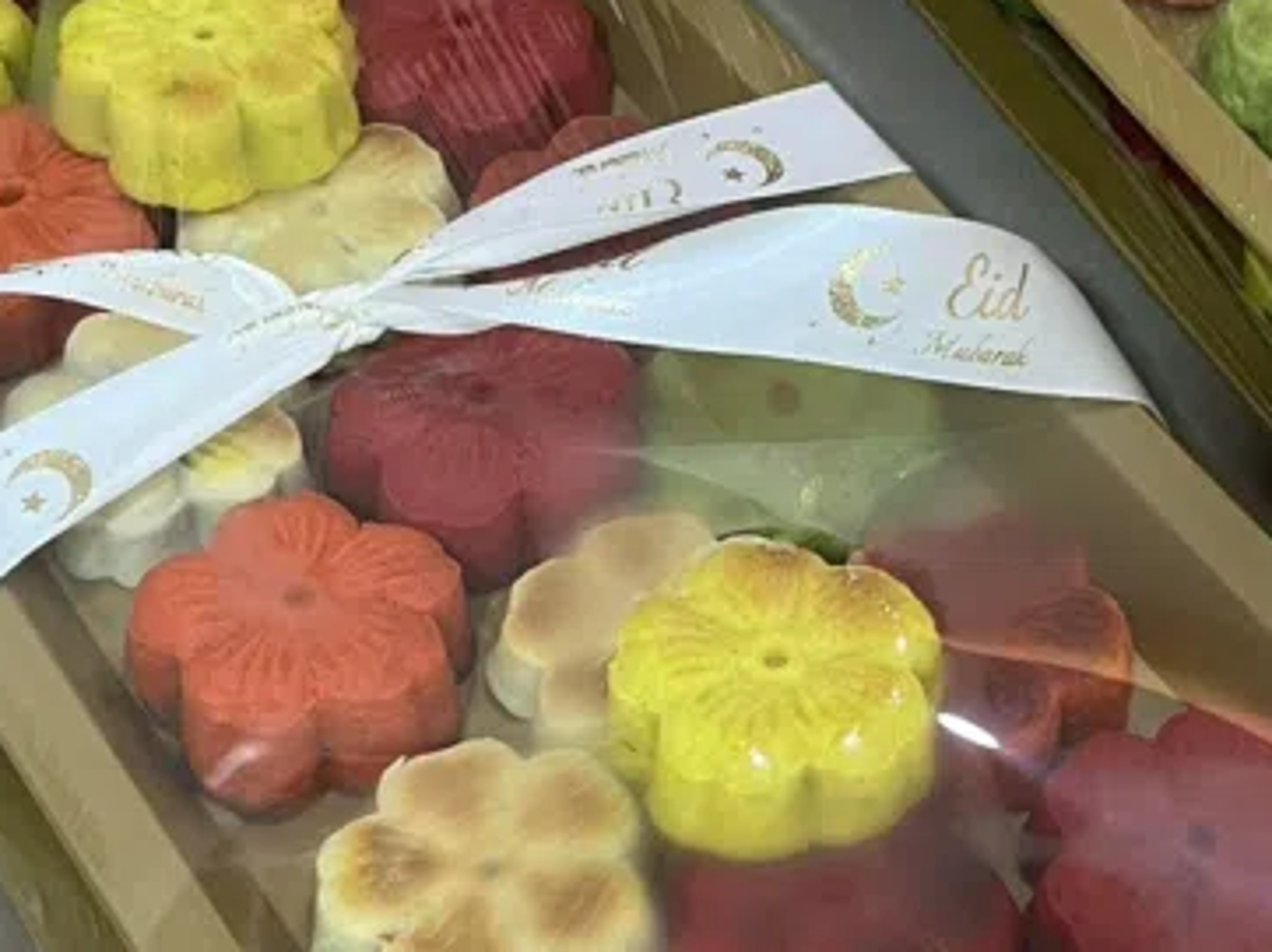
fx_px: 1689
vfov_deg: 31.4
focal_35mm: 46
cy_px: 404
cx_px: 949
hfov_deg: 40.2
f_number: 1.6
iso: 160
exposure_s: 1/50
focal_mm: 5.1
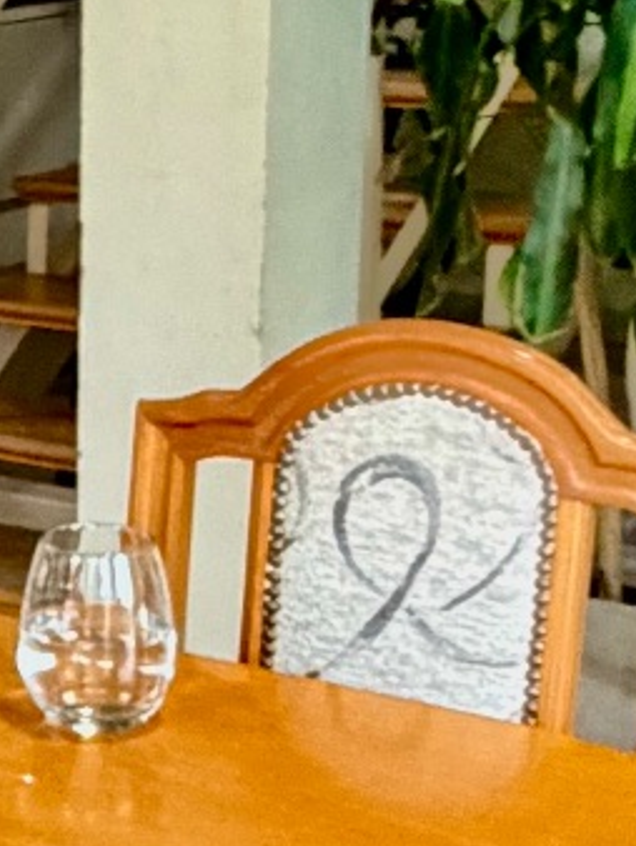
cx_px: -541
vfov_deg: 18.5
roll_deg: +2.6
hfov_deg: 12.6
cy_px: 453
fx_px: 2593
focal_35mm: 106
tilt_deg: -12.8
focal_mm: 2.22
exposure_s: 1/60
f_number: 2.2
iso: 500
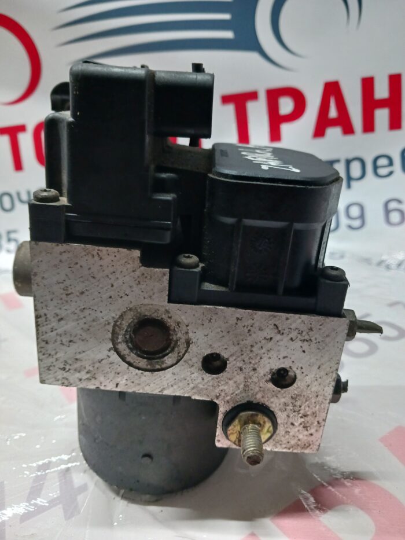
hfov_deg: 51.4
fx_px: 421
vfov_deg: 65.3
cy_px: 270
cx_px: 202
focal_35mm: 27
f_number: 1.8
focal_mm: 4
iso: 500
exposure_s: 1/20
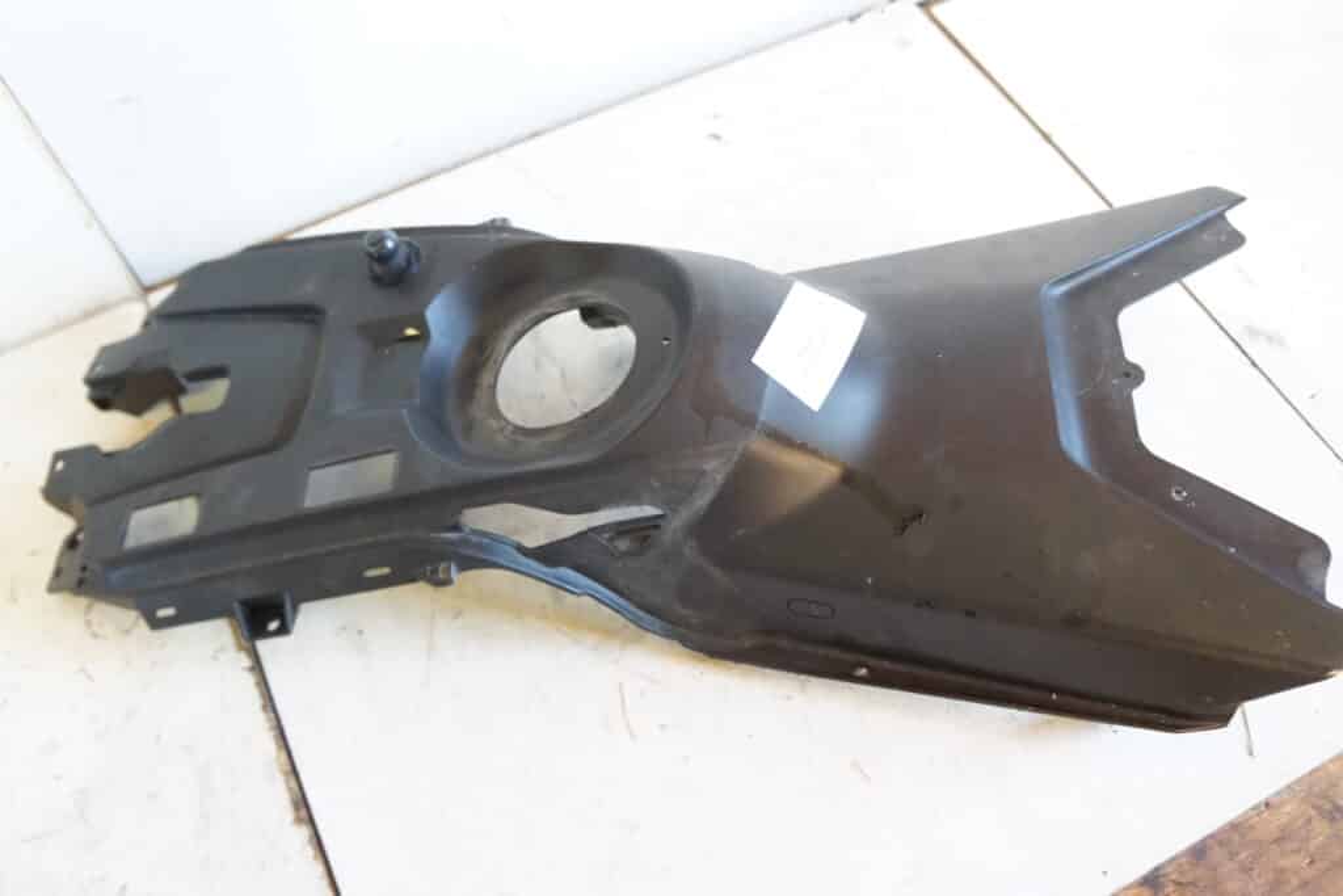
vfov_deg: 45.7
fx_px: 1063
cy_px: 448
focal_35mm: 28
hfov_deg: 64.5
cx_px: 672
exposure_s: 1/60
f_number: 4
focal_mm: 19
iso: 1600
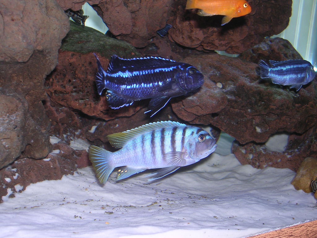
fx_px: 485
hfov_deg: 36.2
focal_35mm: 53
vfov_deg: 27.5
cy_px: 119
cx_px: 158
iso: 100
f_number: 3.2
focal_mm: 8
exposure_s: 1/60.1
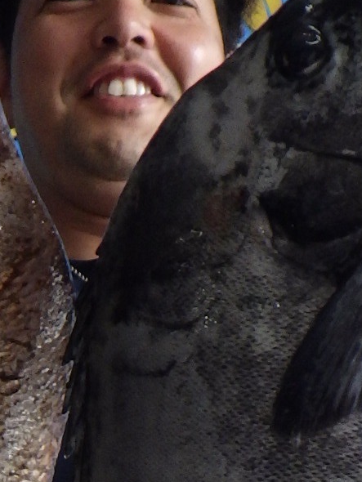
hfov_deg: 12.0
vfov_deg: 14.6
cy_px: 779
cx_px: 88
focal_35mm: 123
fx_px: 1714
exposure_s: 1/45
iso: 200
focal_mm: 5
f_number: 3.5
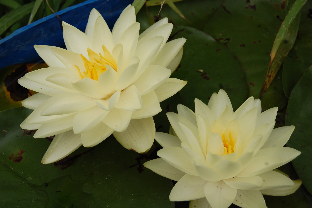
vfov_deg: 23.7
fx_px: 494
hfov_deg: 35.1
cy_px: 104
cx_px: 156
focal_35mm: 57
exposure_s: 1/320
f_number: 9
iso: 200
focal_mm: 38
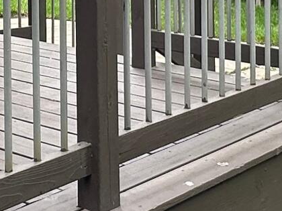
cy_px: -90
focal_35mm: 100
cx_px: 62
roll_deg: +1.6
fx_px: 815
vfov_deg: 14.0
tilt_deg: -1.0
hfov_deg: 19.5
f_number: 2.2
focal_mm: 2.22
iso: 40
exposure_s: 1/99
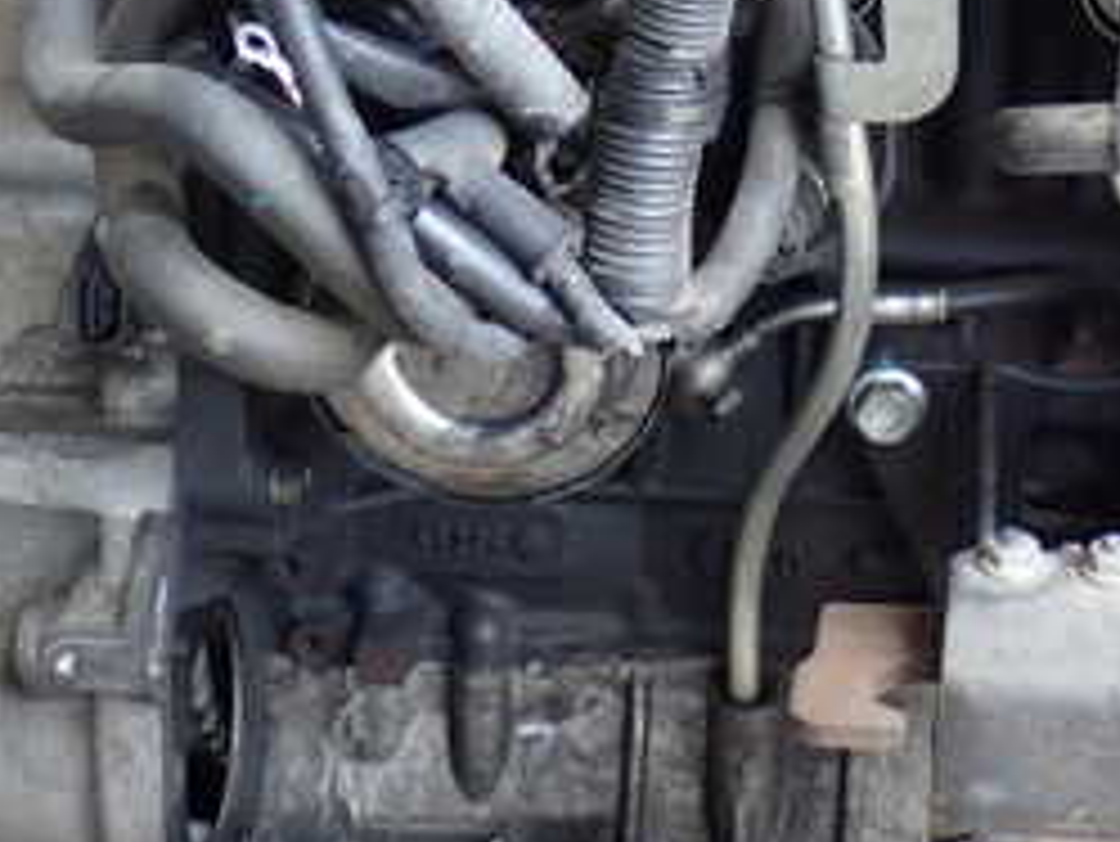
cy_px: 365
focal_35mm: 106
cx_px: 1192
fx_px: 3431
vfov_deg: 14.0
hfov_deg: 18.0
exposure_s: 1/80
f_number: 2.9
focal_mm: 7.84
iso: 200
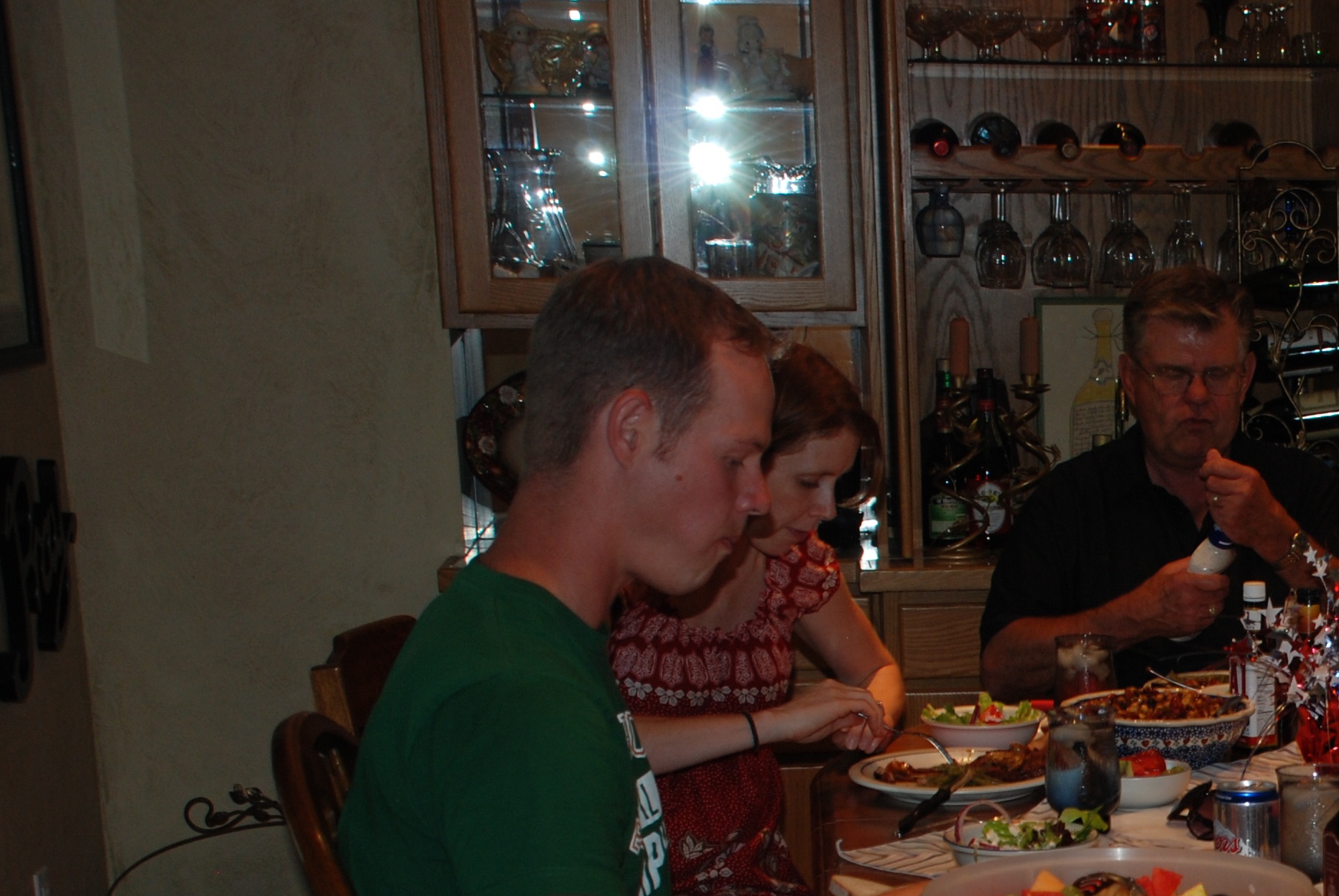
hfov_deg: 23.8
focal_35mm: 81
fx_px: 3016
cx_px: 1380
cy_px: 812
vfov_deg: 16.7
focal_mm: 26
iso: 200
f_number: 4
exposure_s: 1/60
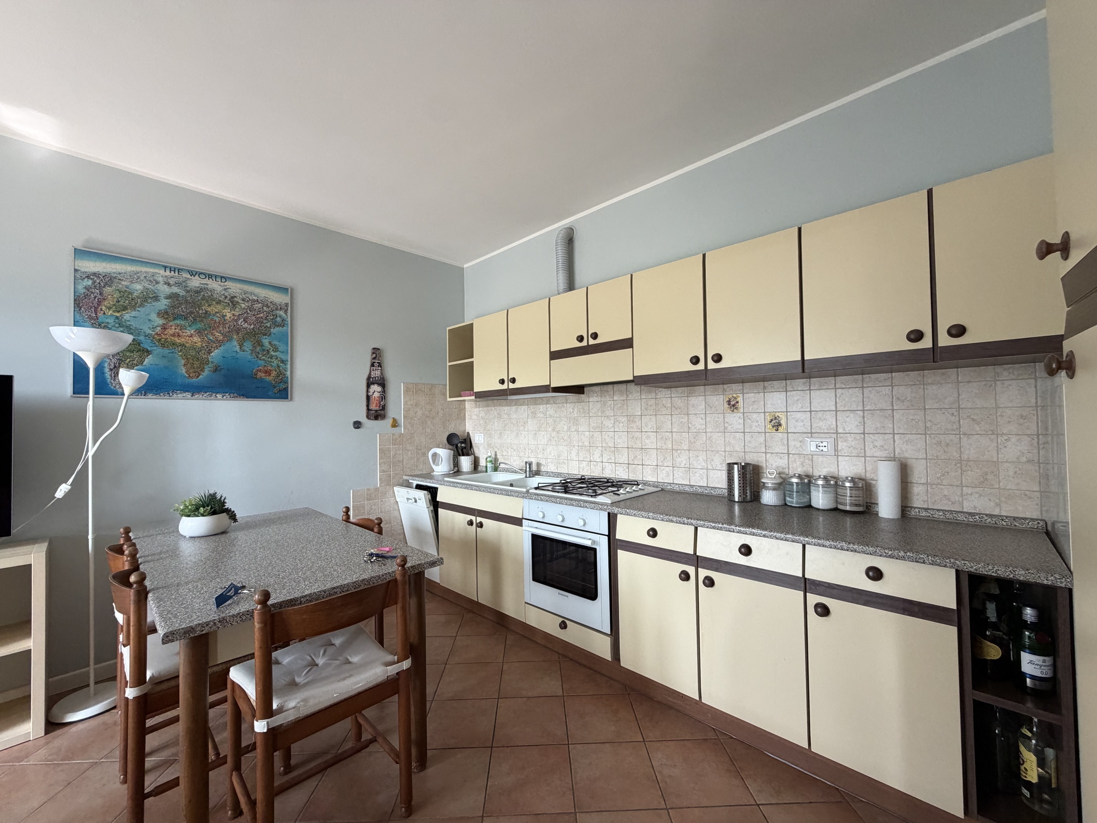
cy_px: 412
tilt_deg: +1.3
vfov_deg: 85.7
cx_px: 548
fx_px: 444
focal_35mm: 14
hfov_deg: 102.1
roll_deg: +1.8
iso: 250
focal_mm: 2.22
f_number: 2.2
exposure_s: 1/121
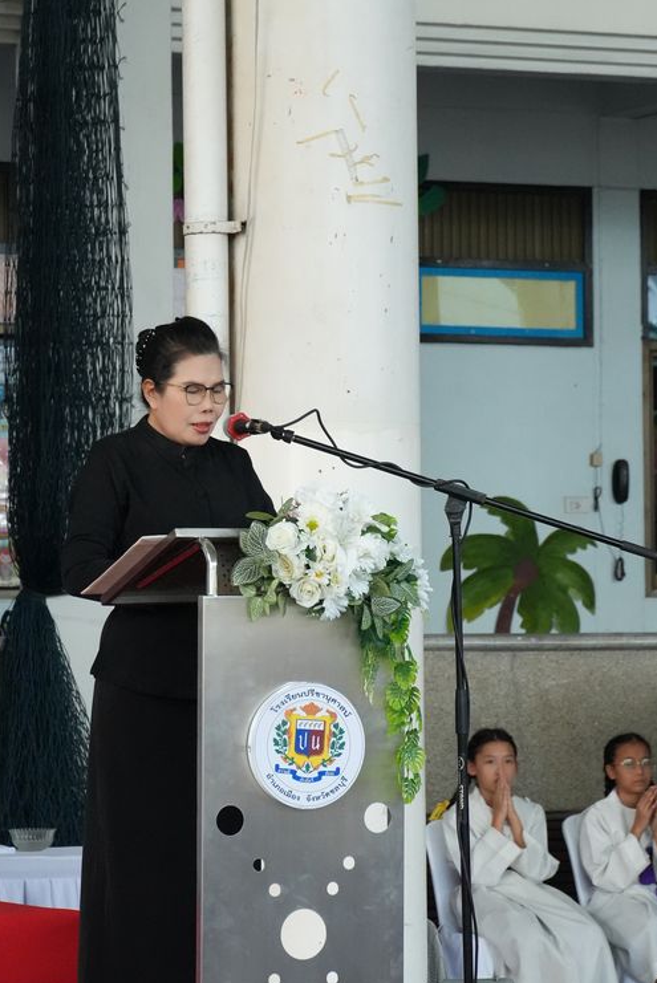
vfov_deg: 13.9
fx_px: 4037
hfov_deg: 9.3
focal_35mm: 148
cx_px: 259
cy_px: 486
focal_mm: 73
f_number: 5.6
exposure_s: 1/800
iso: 4000
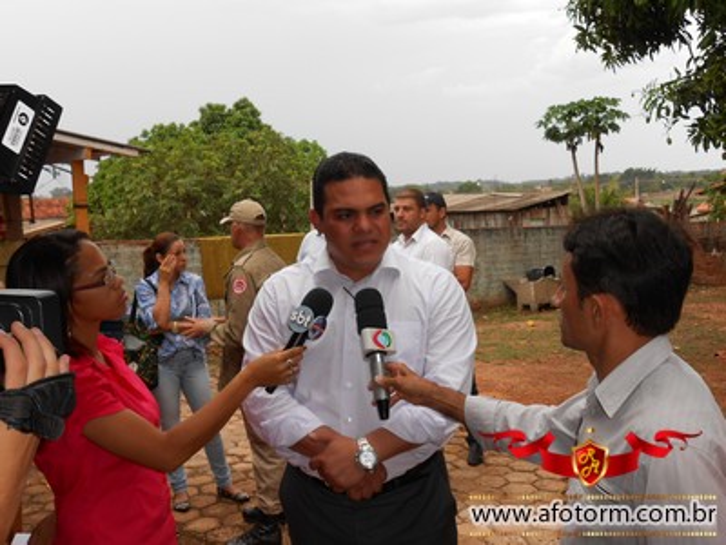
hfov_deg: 49.0
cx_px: 363
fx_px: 797
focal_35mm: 38
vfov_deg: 37.7
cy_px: 272
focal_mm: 6.8
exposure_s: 1/50
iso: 80
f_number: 4.2
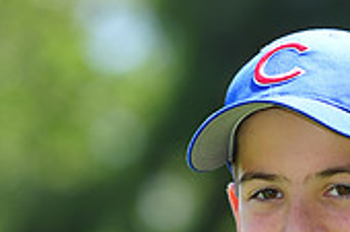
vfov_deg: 2.0
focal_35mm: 681
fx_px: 6614
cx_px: 342
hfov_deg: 3.0
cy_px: 302
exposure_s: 1/500
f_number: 4.5
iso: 200
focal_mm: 200
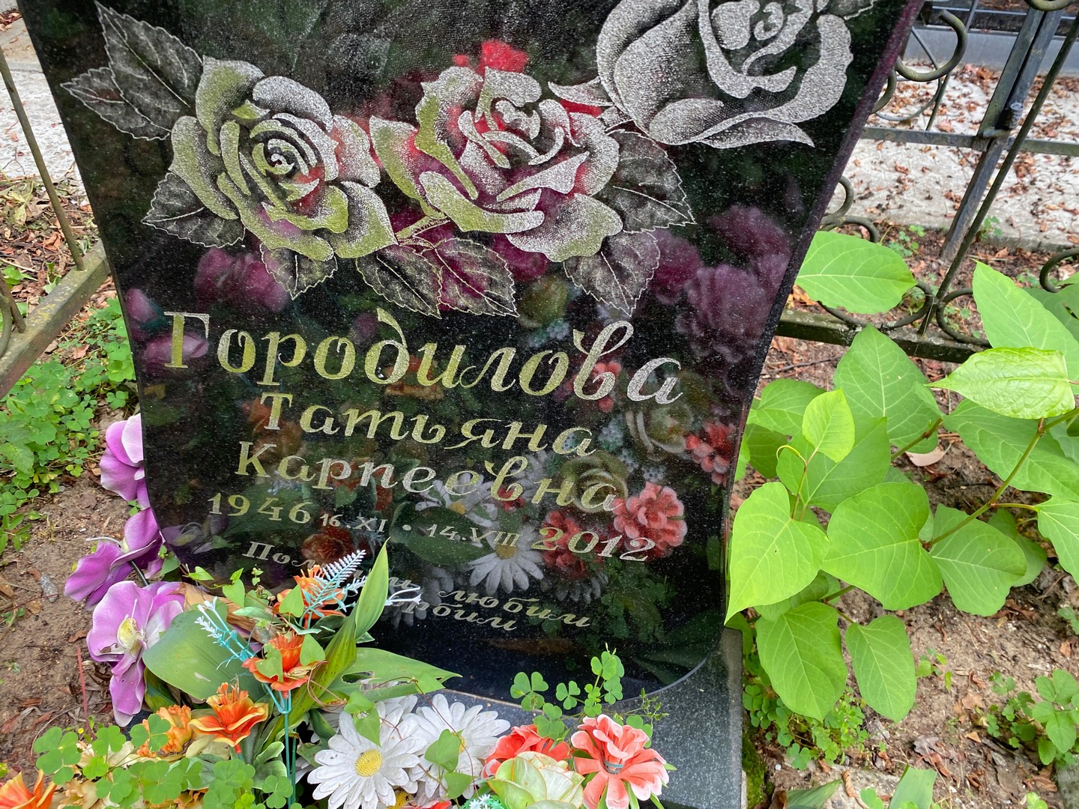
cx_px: 540
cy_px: 404
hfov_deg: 67.3
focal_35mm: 26
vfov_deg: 53.1
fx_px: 810
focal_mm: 4.25
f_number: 1.8
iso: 64
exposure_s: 1/122
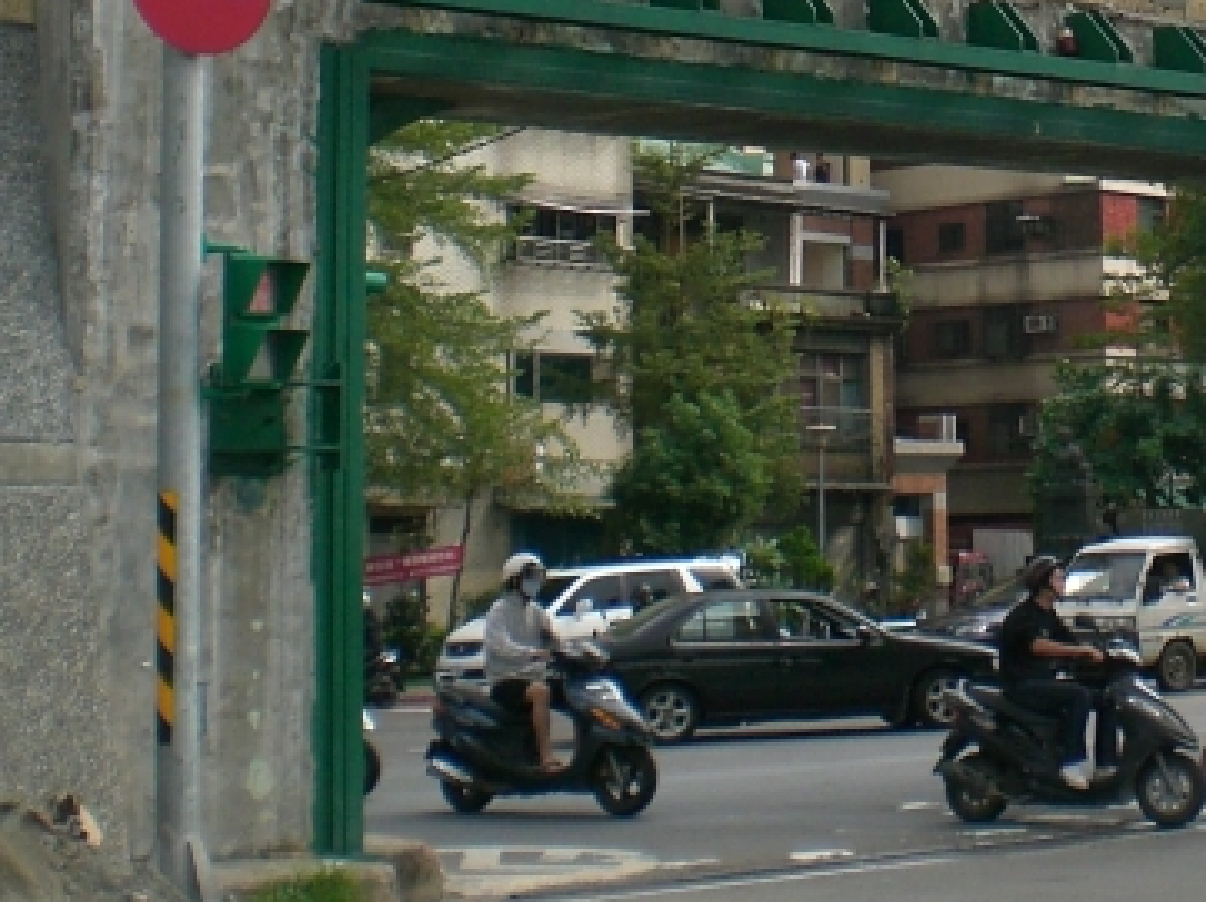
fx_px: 2925
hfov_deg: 22.7
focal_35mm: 84
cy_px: 43
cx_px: 1086
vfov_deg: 17.2
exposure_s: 1/400
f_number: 4.4
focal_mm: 6.3
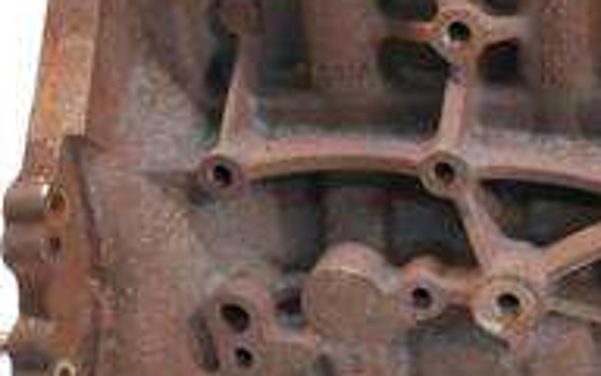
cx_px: 617
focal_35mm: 69
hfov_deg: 27.8
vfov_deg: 18.8
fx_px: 1130
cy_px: 276
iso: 1000
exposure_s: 1/60
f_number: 3.5
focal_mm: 13
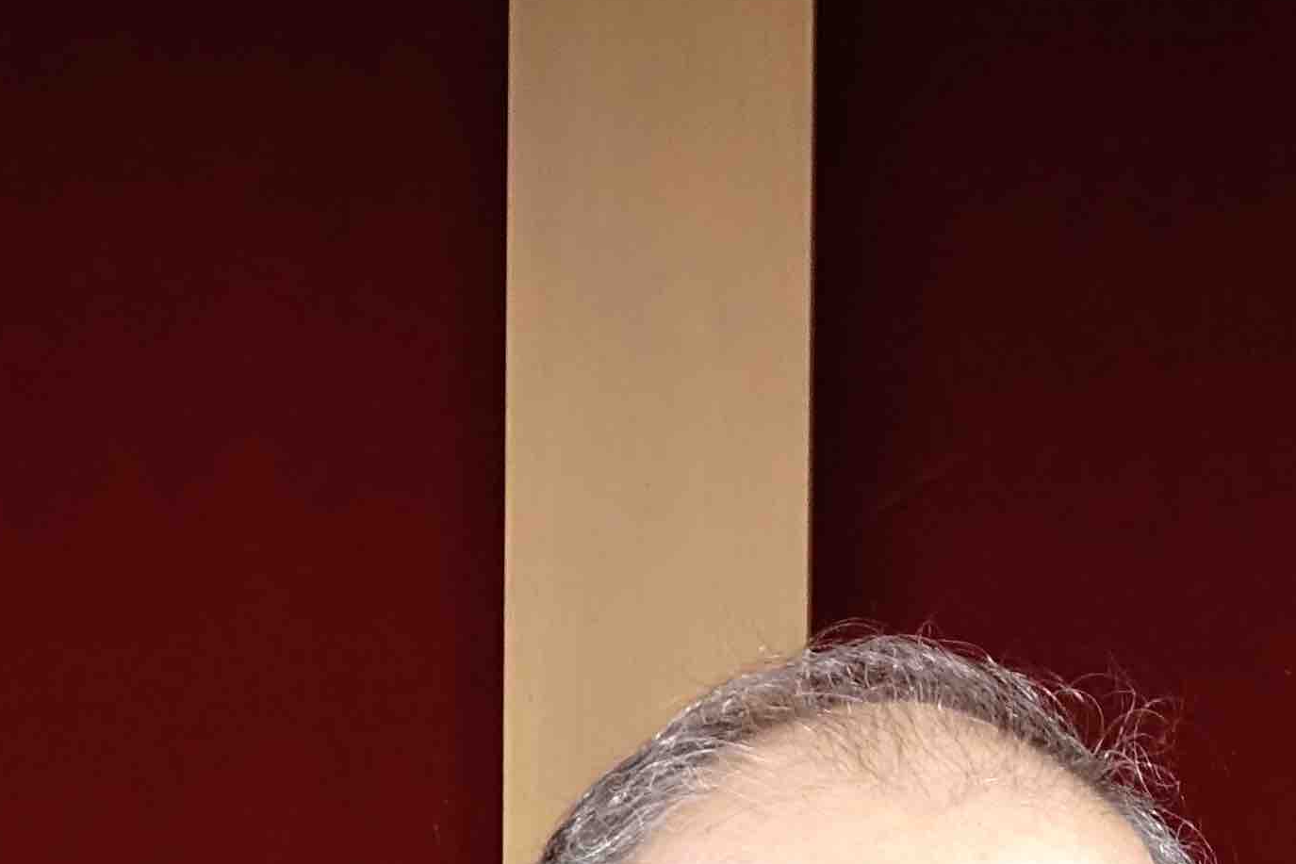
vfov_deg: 6.7
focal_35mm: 199
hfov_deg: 10.1
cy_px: 1614
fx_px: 7164
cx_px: 1632
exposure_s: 1/50
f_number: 2.8
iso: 500
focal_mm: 18.21
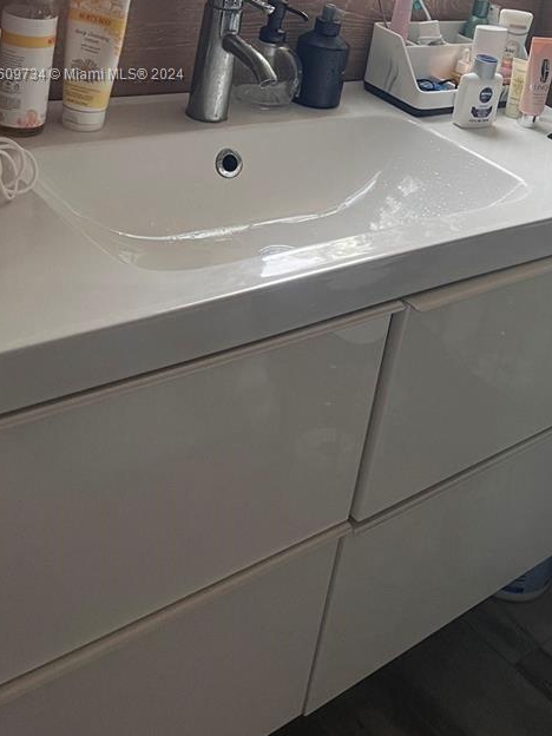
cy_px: 75
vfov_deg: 35.9
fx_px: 1063
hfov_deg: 28.0
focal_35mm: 50
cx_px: 499
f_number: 1.5
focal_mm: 5.7
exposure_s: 1/60
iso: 100
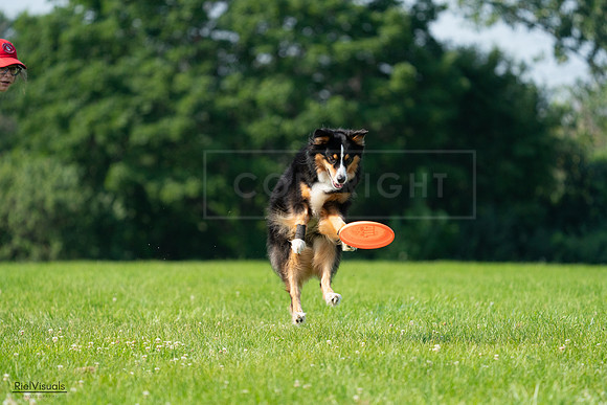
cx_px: 304
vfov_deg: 4.2
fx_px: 5548
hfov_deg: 6.3
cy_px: 202
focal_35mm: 329
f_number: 6.3
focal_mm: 329
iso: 2000
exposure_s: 1/4000
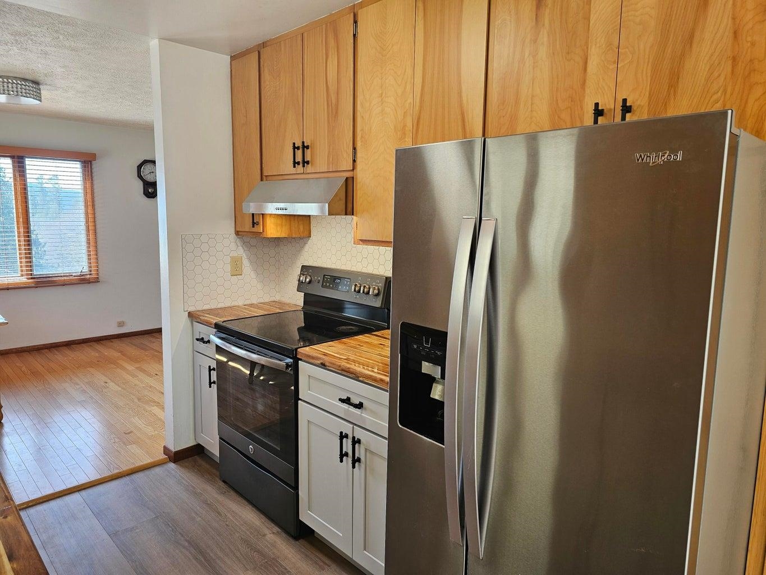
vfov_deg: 58.9
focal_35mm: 23
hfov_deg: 73.9
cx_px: 383
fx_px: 509
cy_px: 288
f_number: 1.7
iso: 64
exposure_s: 1/52
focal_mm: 6.3
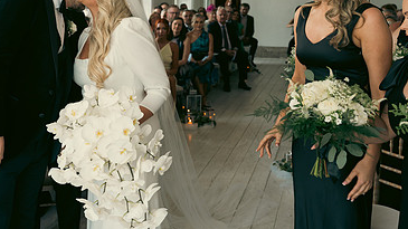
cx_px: 112
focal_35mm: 45
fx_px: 487
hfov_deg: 44.3
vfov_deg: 26.3
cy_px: 75
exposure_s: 1/160
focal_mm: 27
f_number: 3.5
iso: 400
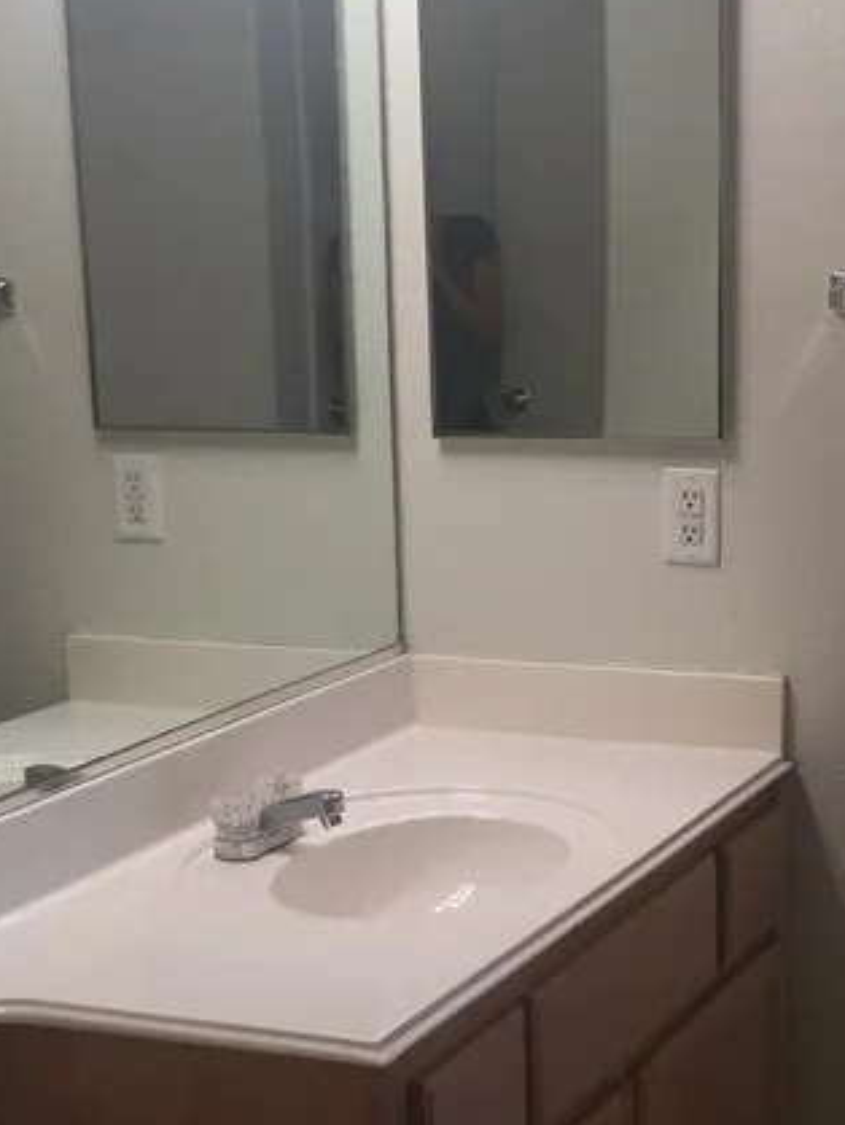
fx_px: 2309
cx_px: 501
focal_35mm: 71
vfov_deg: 27.0
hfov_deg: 20.7
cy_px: 869
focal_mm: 4.15
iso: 32
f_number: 2.2
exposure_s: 1/40
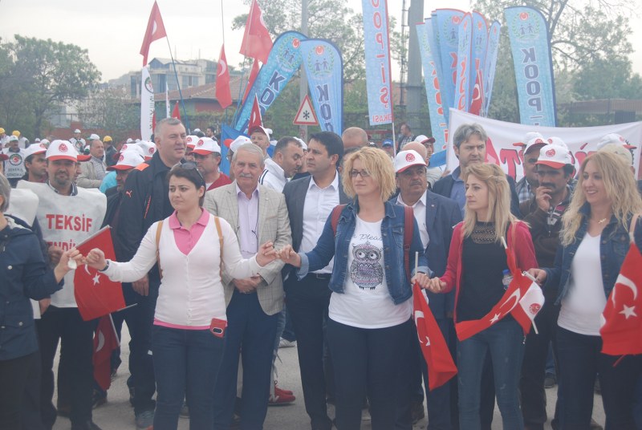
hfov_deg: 33.4
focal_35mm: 60
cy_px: 215
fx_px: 1072
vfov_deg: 22.7
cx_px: 321
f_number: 5.6
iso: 110
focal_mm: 40
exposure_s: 1/125
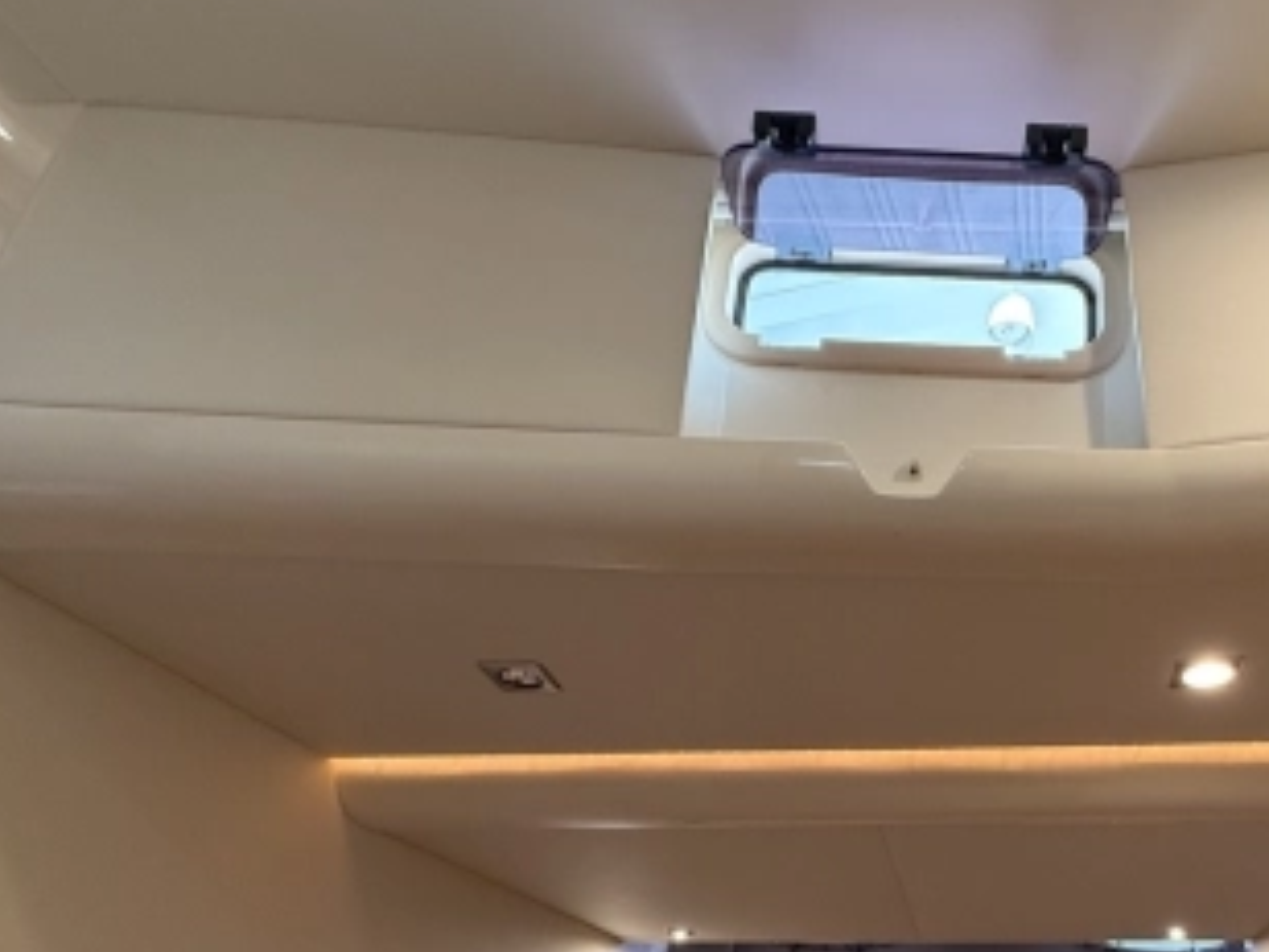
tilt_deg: +21.6
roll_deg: -0.4
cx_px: 923
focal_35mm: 25
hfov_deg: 65.9
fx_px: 916
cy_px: 748
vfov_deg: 51.8
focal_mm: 2.22
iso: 500
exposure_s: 1/60
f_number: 2.2
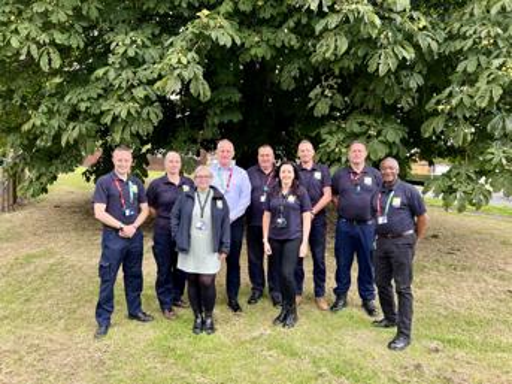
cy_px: 192
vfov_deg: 53.0
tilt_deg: -2.7
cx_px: 256
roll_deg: -1.4
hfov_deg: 67.3
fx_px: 384
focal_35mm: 26
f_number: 1.5
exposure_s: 1/448
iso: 50
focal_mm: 5.7
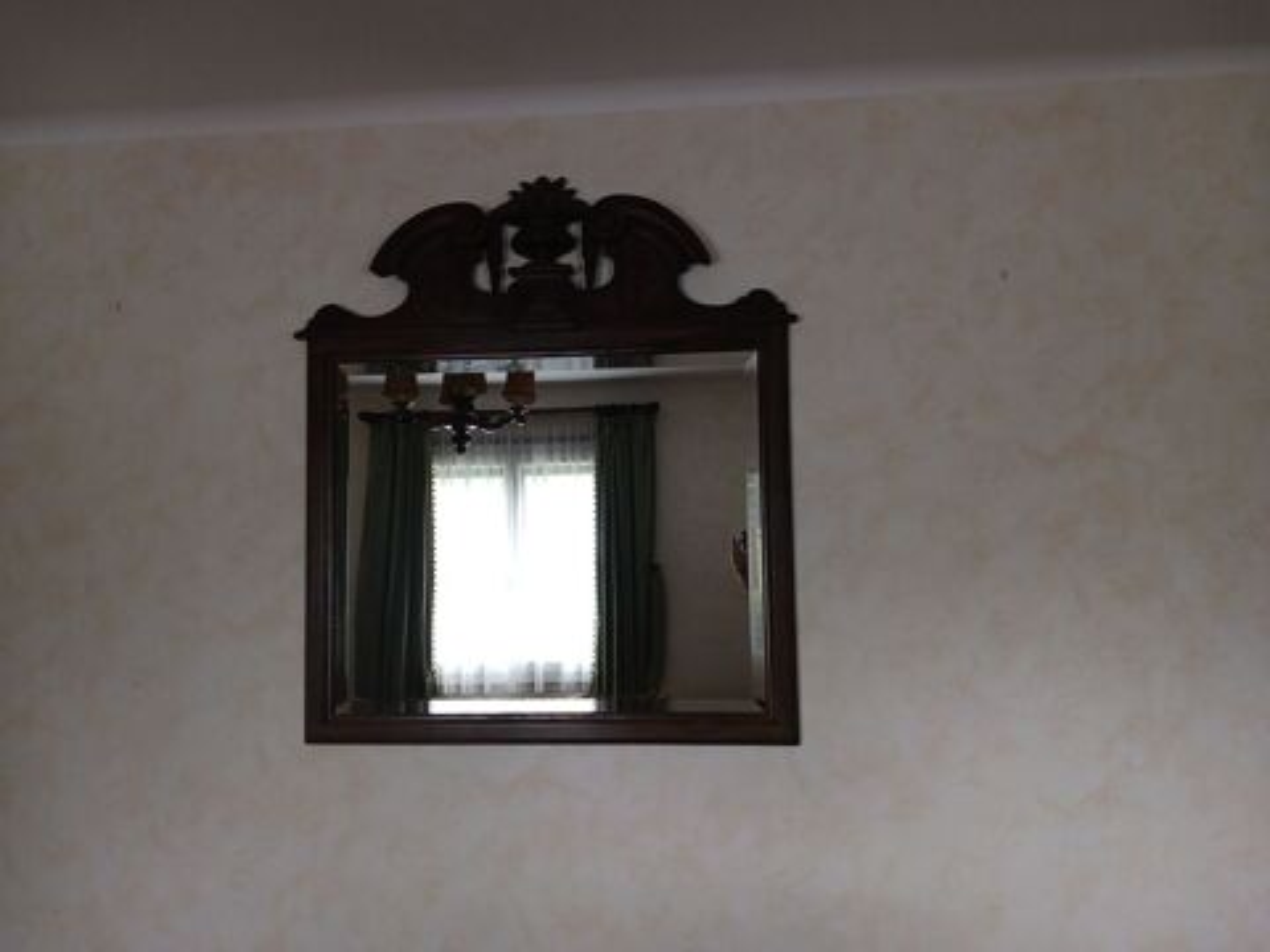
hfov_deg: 65.3
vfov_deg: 51.4
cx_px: 635
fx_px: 991
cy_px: 476
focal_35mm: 27
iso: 250
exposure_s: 1/33
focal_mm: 4
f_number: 1.8
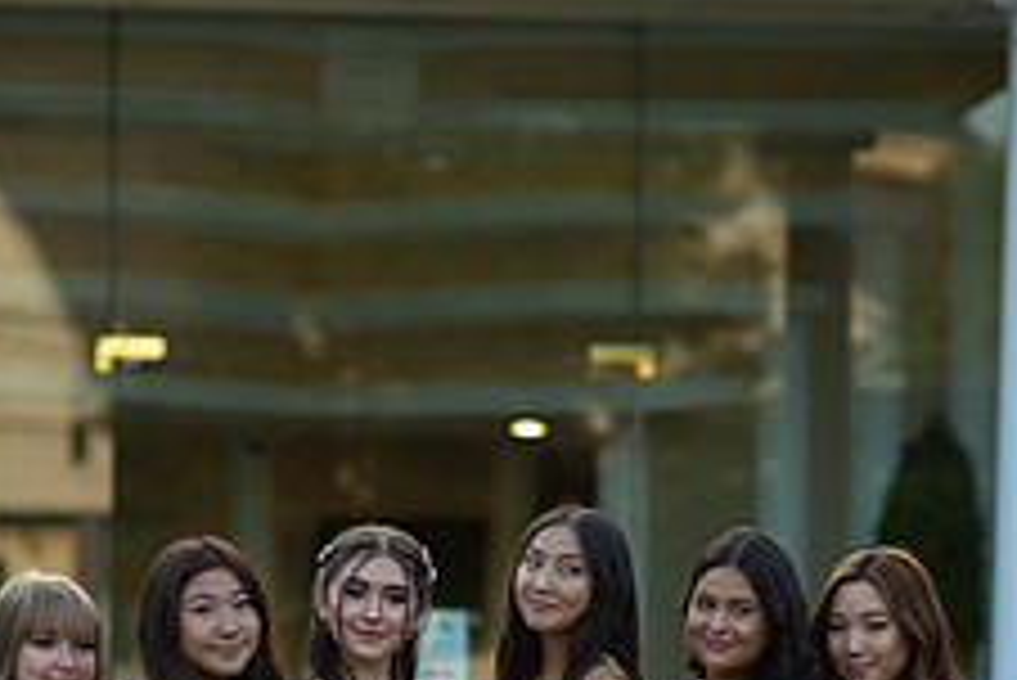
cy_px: 788
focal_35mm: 218
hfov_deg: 9.4
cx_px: 500
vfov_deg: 6.3
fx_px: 6162
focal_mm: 85
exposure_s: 1/1000
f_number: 2
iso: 250
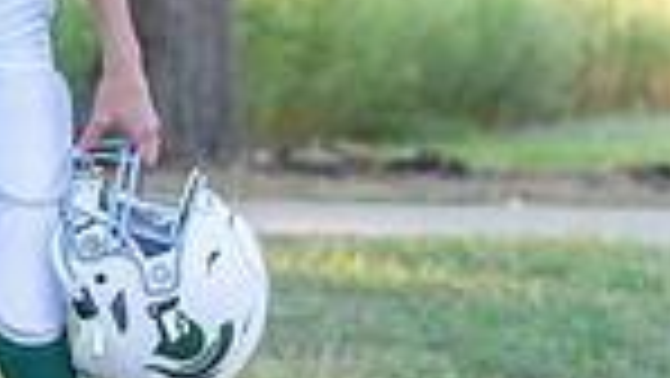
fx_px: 5226
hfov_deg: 7.3
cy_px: -29
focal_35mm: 294
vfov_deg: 4.1
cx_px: -67
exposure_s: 1/320
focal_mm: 70
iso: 250
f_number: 2.8
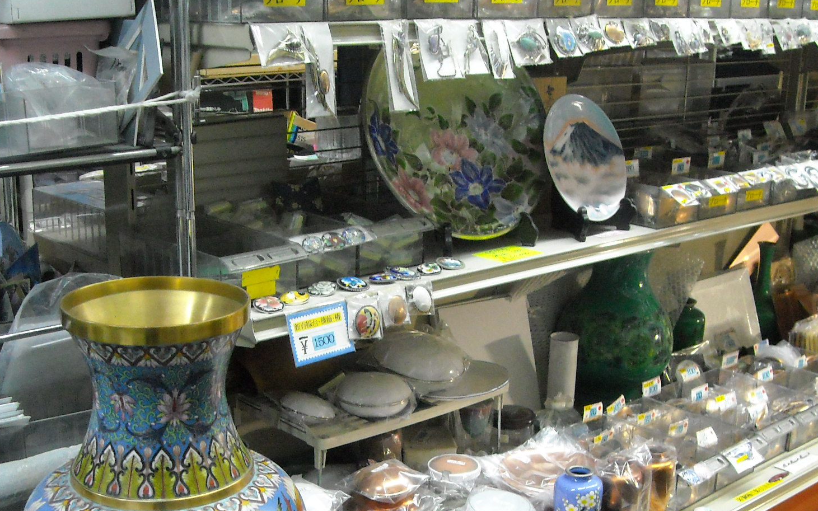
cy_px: 344
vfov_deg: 24.7
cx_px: 386
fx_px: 1159
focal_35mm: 52
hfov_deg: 38.9
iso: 400
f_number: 2.8
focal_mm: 5.7
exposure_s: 1/21
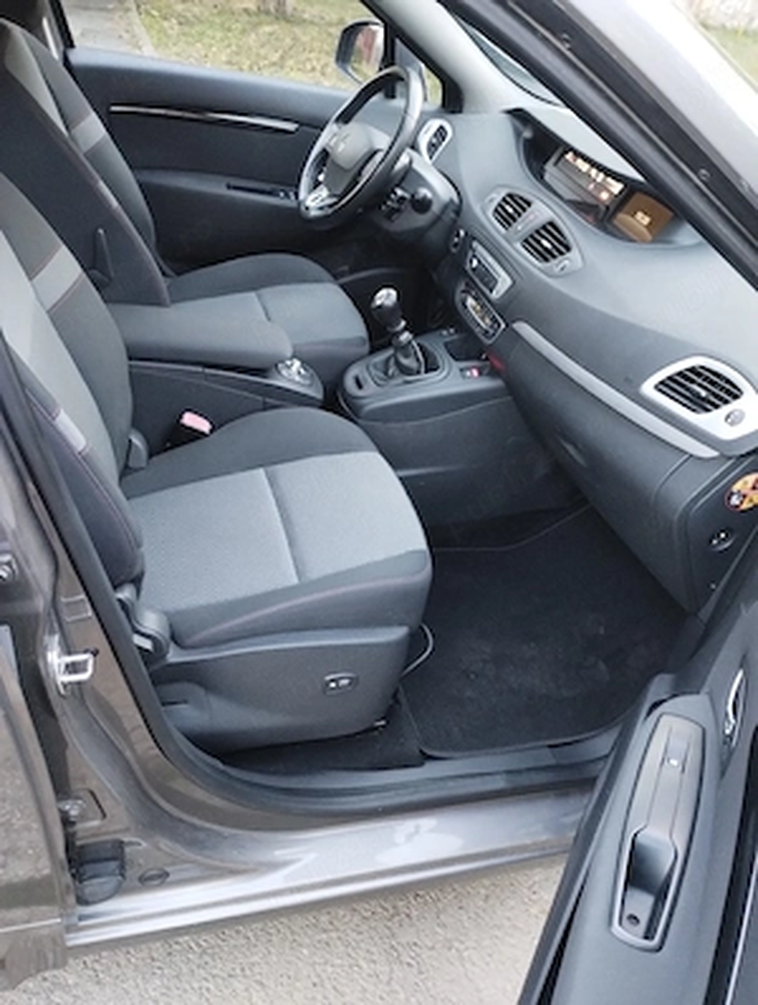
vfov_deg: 63.4
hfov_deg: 49.9
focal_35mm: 28
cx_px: 379
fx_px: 815
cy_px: 502
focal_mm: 4.27
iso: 1741
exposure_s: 1/20
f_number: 1.8
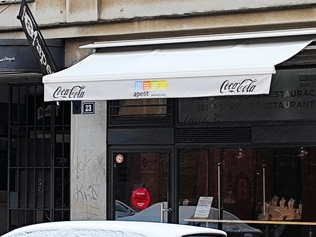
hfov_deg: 25.4
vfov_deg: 19.9
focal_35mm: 74
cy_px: 106
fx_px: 676
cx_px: 20
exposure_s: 1/100
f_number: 1.89
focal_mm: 5.89
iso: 56
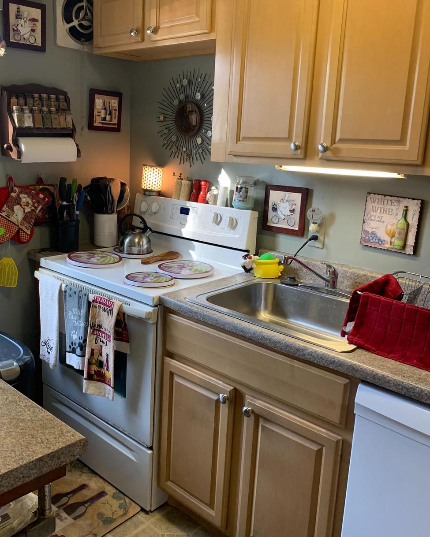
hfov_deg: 45.6
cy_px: 257
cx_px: 179
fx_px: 509
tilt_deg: -10.0
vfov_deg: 55.6
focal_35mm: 32
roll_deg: +0.5
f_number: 1.8
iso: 125
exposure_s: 1/60
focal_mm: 4.25
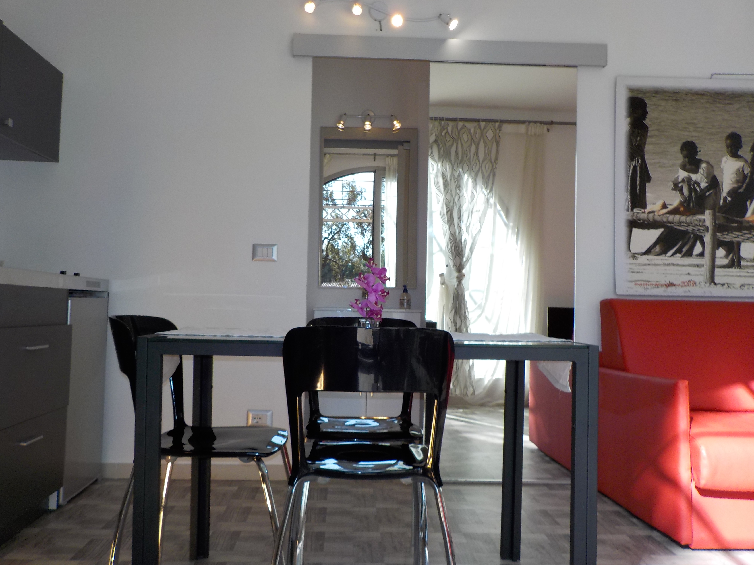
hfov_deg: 60.0
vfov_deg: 46.8
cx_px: 377
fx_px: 653
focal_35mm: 30
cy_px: 282
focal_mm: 4.1
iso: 125
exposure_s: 1/320
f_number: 3.3
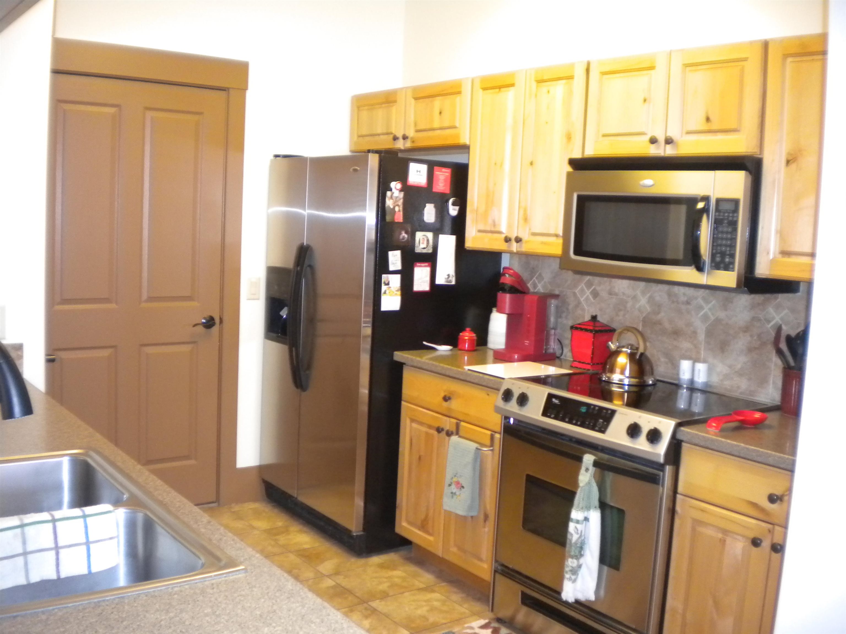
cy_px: 317
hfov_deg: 52.6
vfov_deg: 40.7
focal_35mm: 35
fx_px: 855
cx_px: 423
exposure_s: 1/30
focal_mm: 6.3
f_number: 3.1
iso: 400
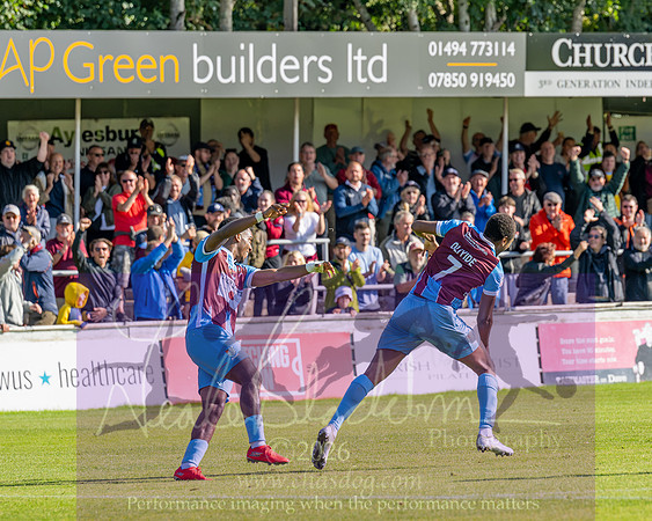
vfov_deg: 4.7
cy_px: 228
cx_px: 332
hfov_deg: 5.8
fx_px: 6397
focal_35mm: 332
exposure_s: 1/2500
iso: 400
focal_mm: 175
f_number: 4
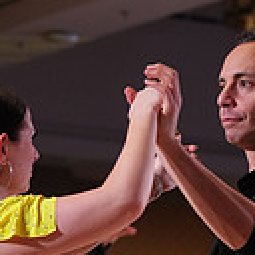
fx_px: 2567
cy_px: 406
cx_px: 172
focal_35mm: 308
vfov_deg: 5.6
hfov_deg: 5.7
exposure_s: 1/500
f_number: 4
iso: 2500
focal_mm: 80
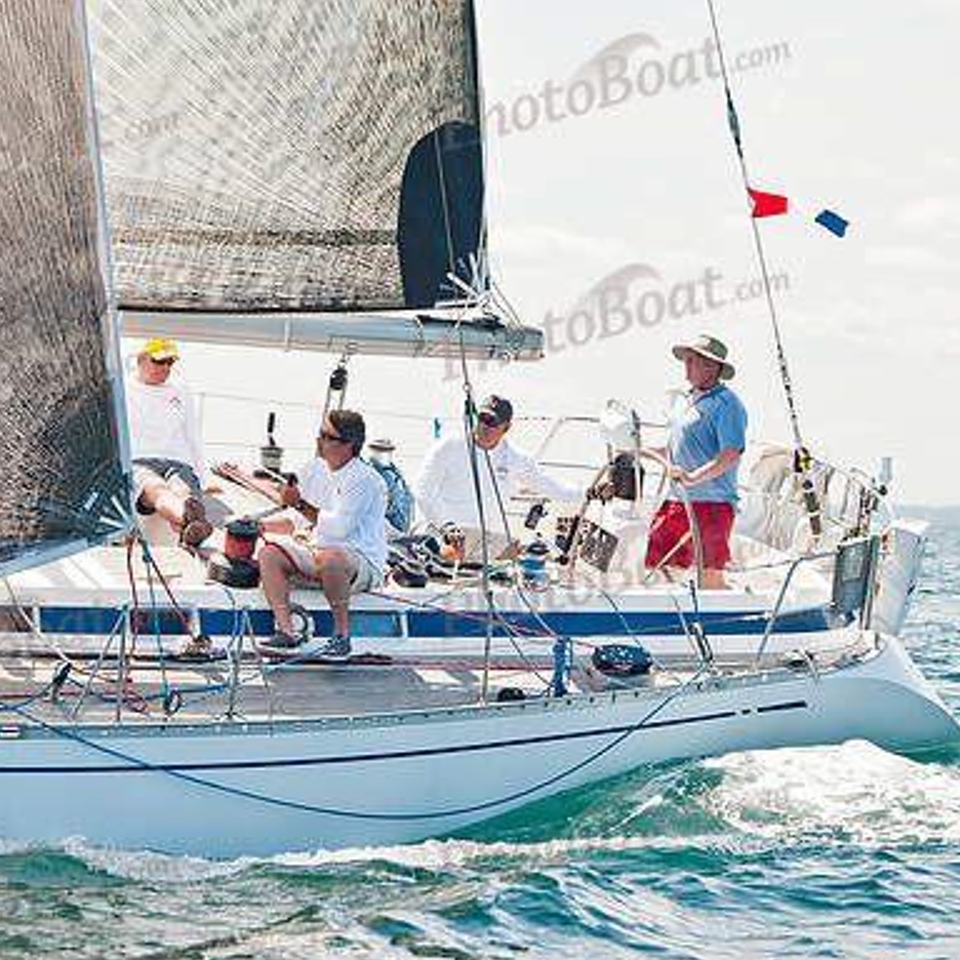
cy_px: 492
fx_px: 5742
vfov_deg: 9.6
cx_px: 285
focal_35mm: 183
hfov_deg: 9.5
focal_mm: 120
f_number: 5
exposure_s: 1/1000
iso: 640
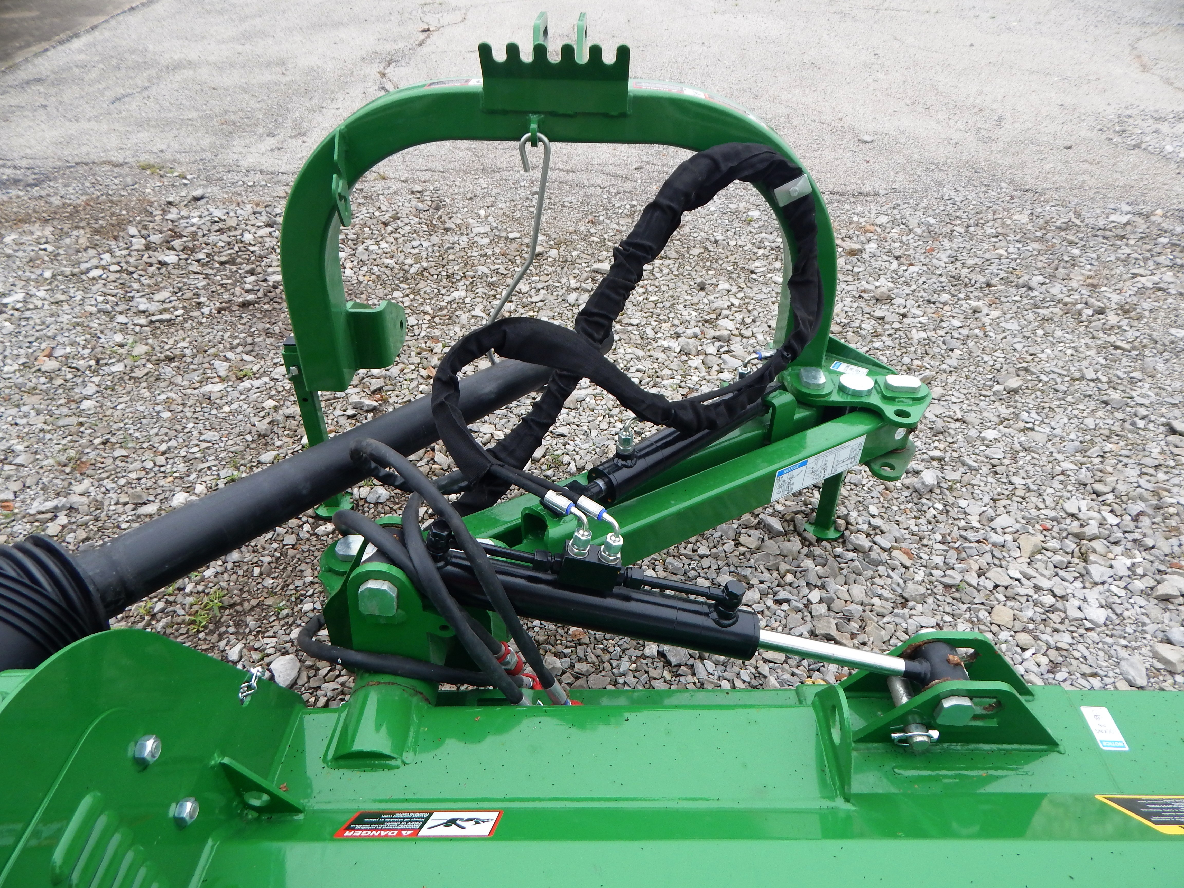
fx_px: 752
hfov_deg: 76.4
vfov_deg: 61.1
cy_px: 444
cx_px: 592
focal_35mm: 22
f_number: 3
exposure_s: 1/250
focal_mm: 4
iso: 140
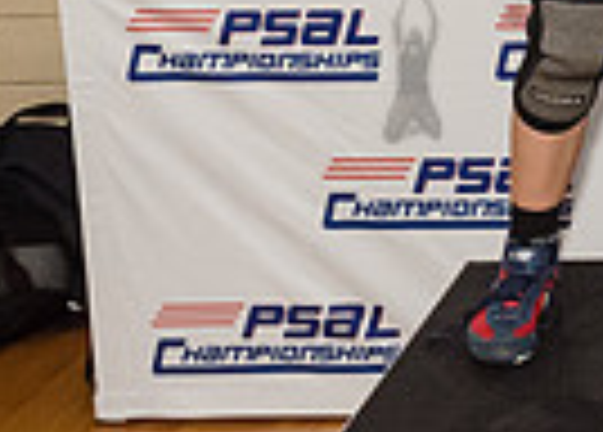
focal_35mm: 118
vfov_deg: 11.6
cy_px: -258
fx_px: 2023
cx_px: 1027
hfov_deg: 15.1
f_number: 4.5
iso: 4000
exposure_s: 1/200
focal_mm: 24
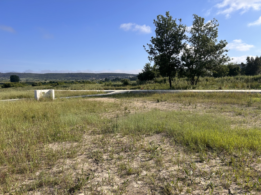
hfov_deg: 67.3
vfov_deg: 53.1
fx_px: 196
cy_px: 98
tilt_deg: -2.4
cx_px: 130
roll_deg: -0.7
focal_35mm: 26
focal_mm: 5.7
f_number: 1.5
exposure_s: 1/4274
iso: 50
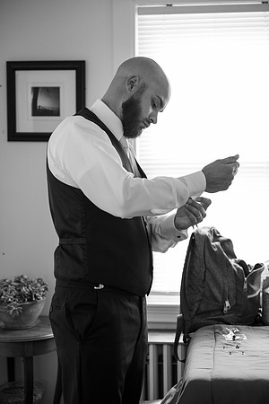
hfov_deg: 19.5
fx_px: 785
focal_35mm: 70
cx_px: 134
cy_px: 202
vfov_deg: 28.8
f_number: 2.8
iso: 1600
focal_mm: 70
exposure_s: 1/200
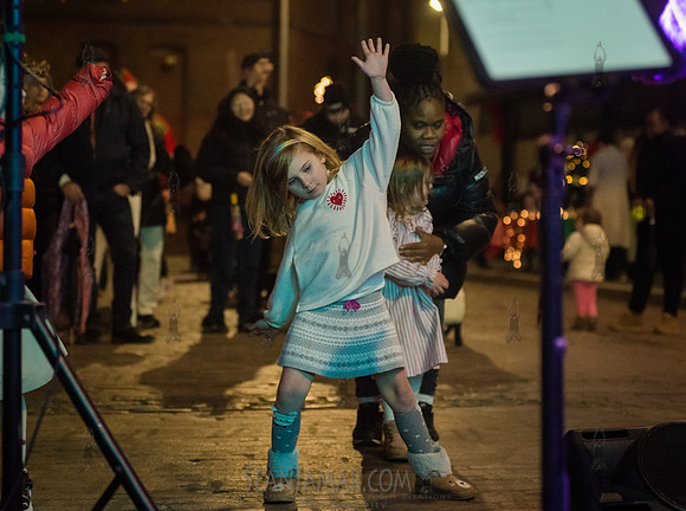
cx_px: 290
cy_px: 249
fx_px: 1882
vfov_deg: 15.5
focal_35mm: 95
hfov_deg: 20.6
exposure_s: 1/200
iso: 8000
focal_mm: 80
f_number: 3.2
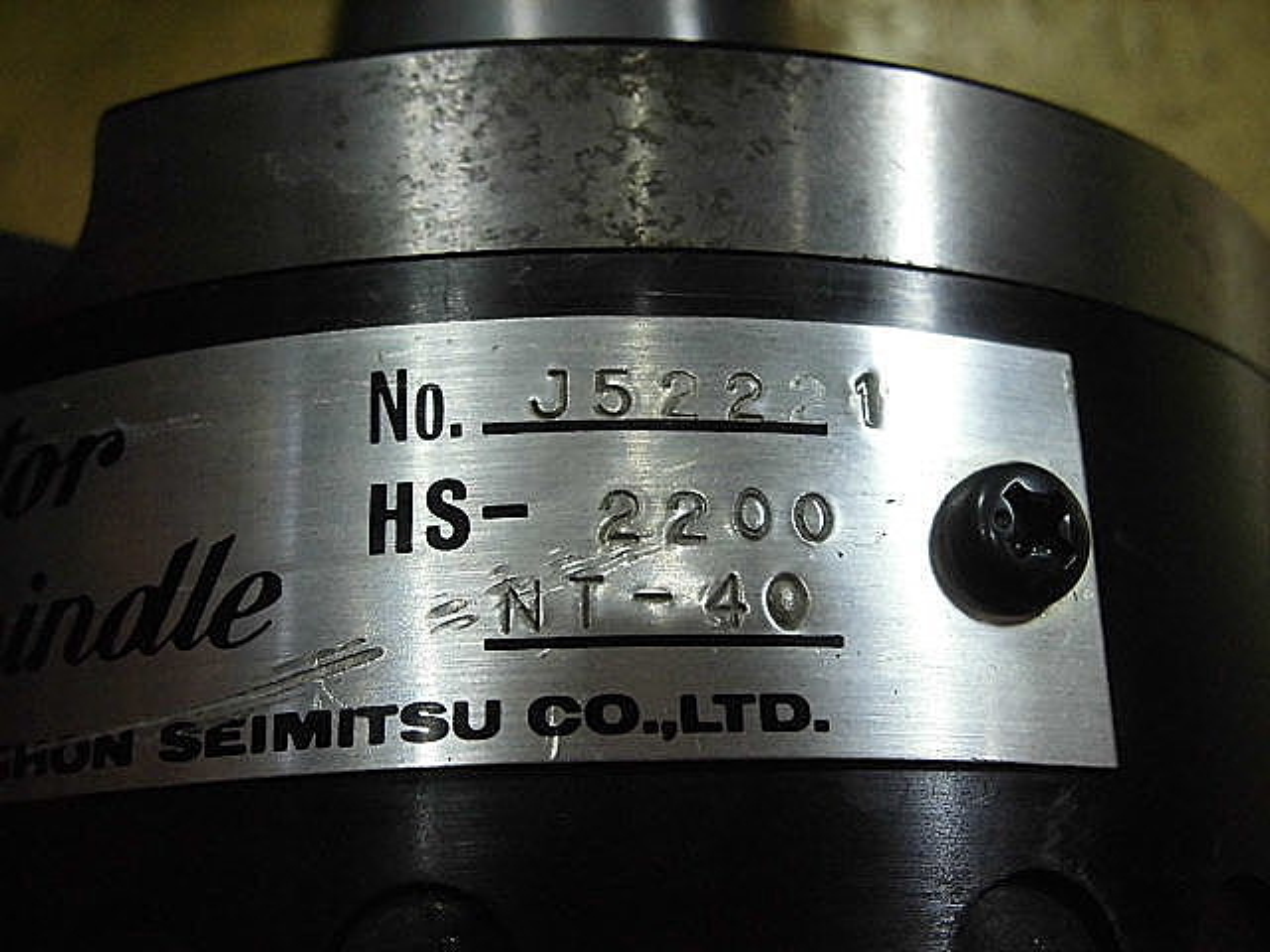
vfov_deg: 30.9
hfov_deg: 40.4
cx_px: 635
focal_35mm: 47
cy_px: 476
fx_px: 1724
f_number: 3.4
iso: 400
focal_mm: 8.3
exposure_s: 1/60
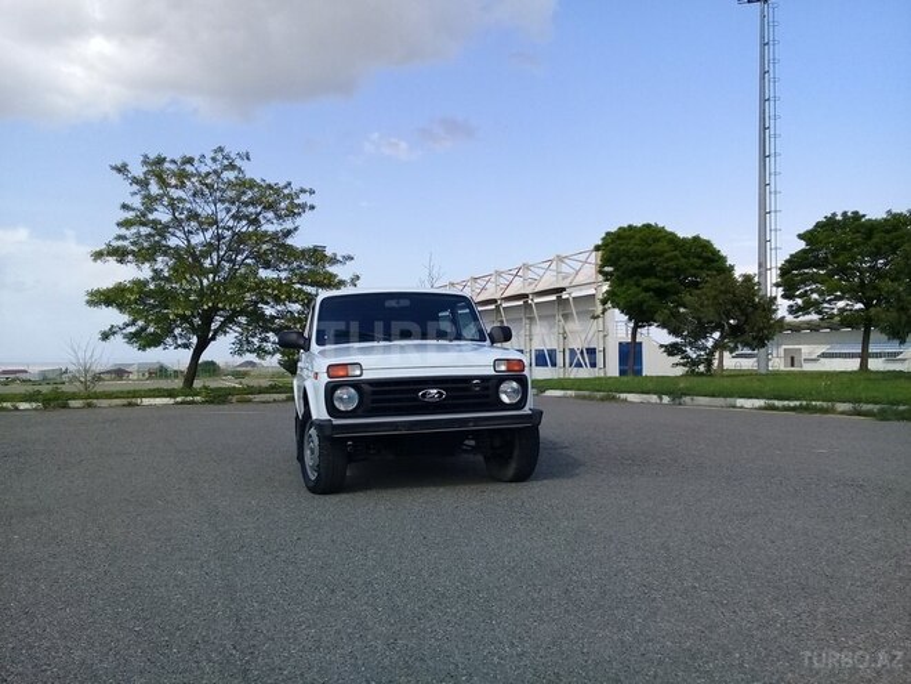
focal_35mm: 31
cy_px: 342
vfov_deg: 45.4
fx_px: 816
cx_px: 456
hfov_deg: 58.4
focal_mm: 3.3
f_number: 2.2
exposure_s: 1/917
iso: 50
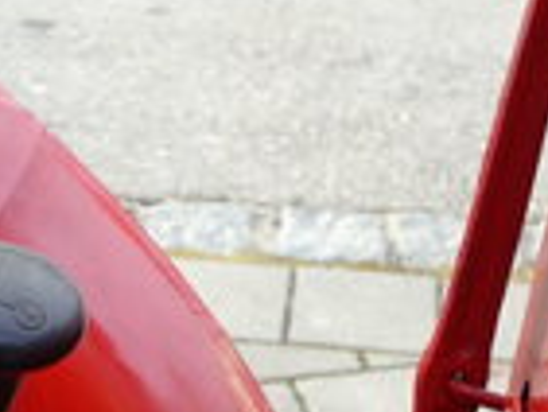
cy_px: 754
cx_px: -78
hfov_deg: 17.3
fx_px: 1727
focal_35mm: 109
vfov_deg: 12.4
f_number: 4
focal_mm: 10
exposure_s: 1/60
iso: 200
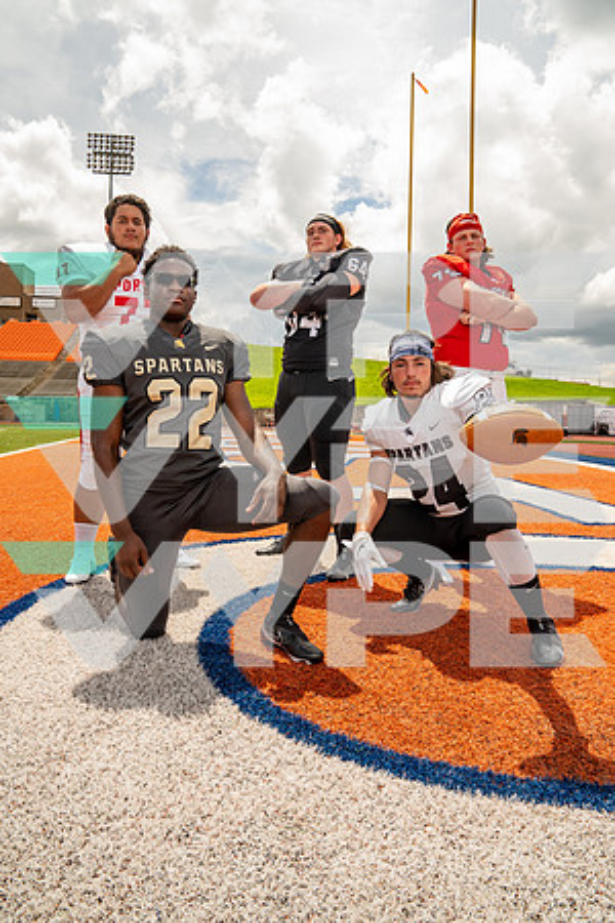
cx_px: 308
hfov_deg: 49.6
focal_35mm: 26
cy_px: 462
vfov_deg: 69.4
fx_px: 666
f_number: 8
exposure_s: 1/125
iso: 100
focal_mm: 26
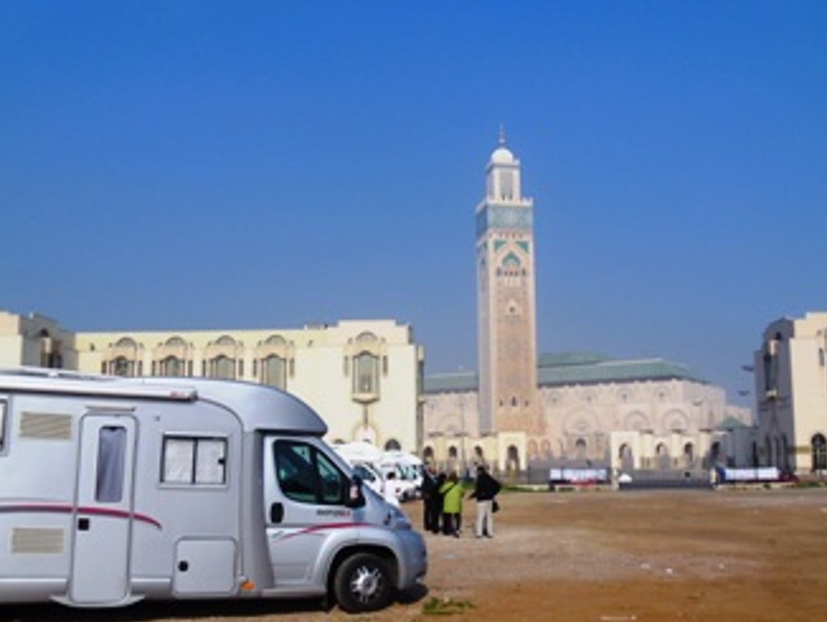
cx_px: 408
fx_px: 909
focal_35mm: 38
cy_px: 340
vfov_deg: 37.7
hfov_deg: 48.9
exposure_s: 1/224
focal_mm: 5.6
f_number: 9.5
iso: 80
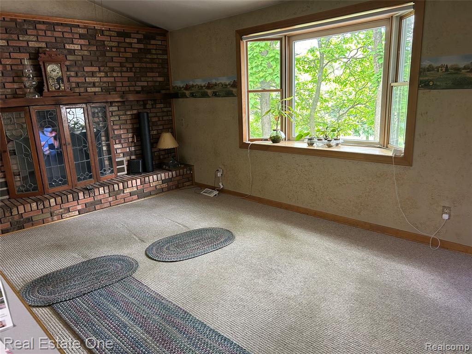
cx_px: 236
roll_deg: +3.1
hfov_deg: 67.3
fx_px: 355
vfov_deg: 53.1
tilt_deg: -13.8
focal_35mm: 26
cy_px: 177
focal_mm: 5.7
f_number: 1.5
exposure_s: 1/60
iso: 250
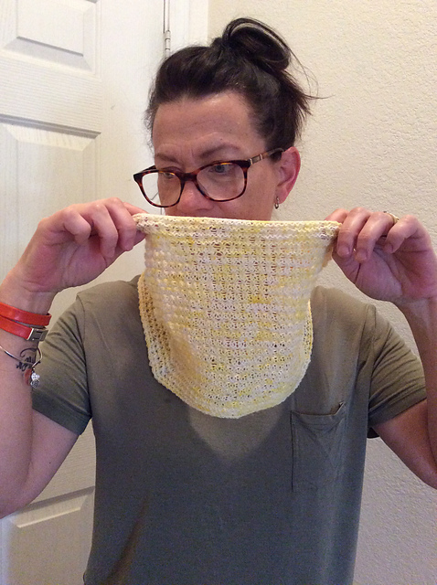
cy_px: 292
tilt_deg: -3.8
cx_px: 218
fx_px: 540
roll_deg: -0.3
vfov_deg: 56.9
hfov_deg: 44.1
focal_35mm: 32
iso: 320
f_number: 2.4
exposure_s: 1/24
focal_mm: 3.3
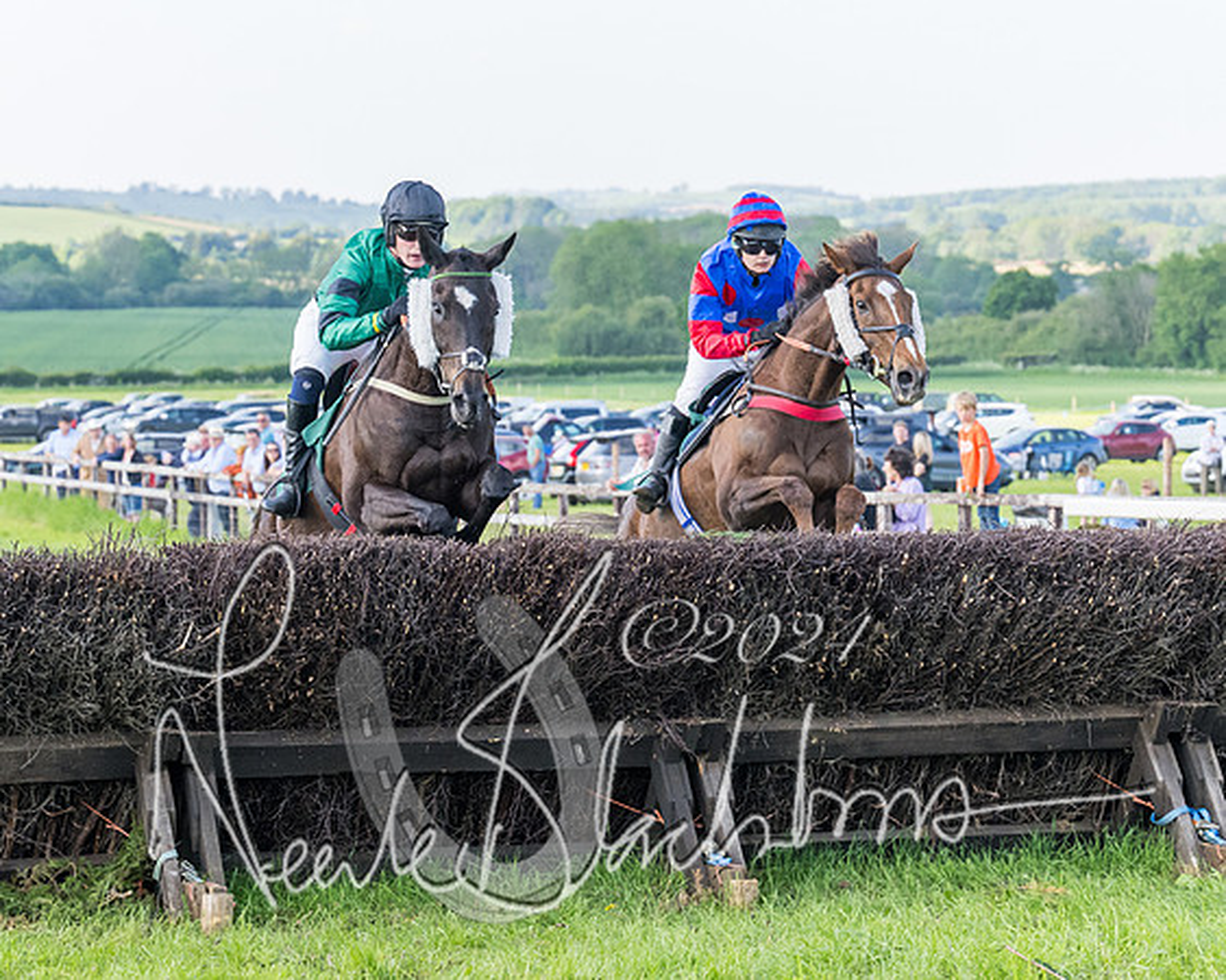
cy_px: 501
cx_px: 499
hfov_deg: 14.2
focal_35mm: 135
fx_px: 4907
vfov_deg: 11.4
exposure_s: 1/2000
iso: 800
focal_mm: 70
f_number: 4
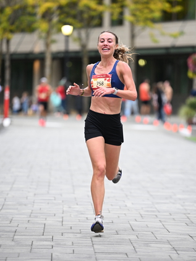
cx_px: 111
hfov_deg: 7.4
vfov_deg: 9.9
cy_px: 138
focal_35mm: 200
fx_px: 1511
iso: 1600
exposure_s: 1/1000
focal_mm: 160
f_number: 2.8
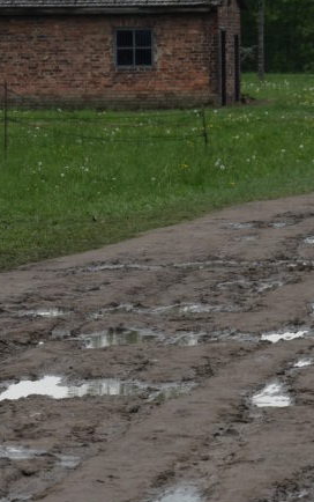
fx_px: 3894
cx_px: 141
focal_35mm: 285
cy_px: 427
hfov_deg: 4.6
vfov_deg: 7.3
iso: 200
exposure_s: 1/250
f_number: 8
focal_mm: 60
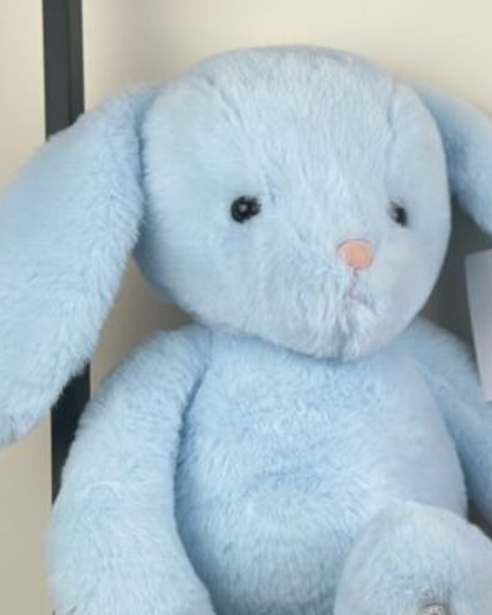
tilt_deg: -6.2
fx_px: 2383
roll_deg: +0.9
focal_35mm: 131
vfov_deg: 14.7
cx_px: 630
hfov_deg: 11.5
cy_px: 437
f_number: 1.78
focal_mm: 6.86
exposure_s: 1/546
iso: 80
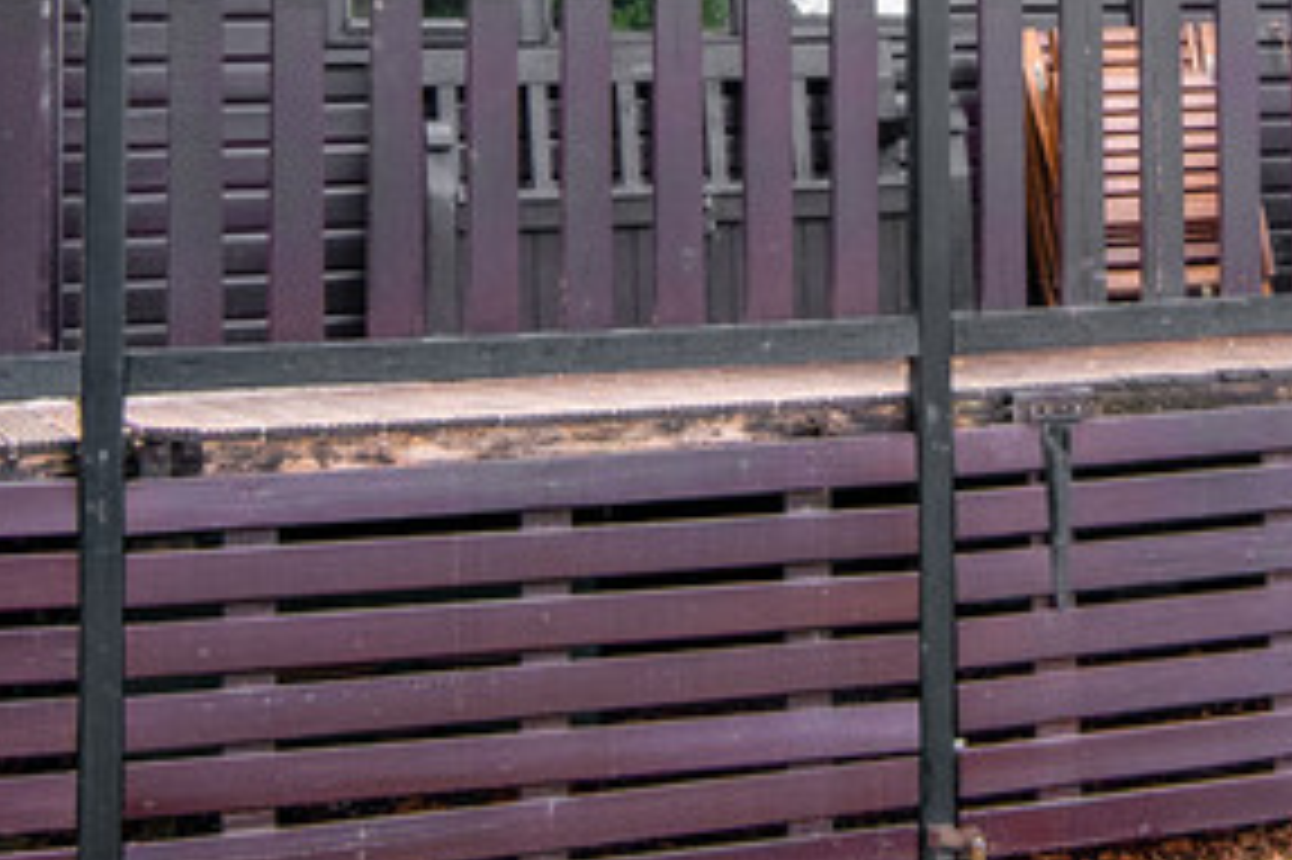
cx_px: 1130
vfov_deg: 17.1
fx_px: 2690
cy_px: -245
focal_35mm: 75
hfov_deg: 26.2
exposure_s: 1/400
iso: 400
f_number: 2.8
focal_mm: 14
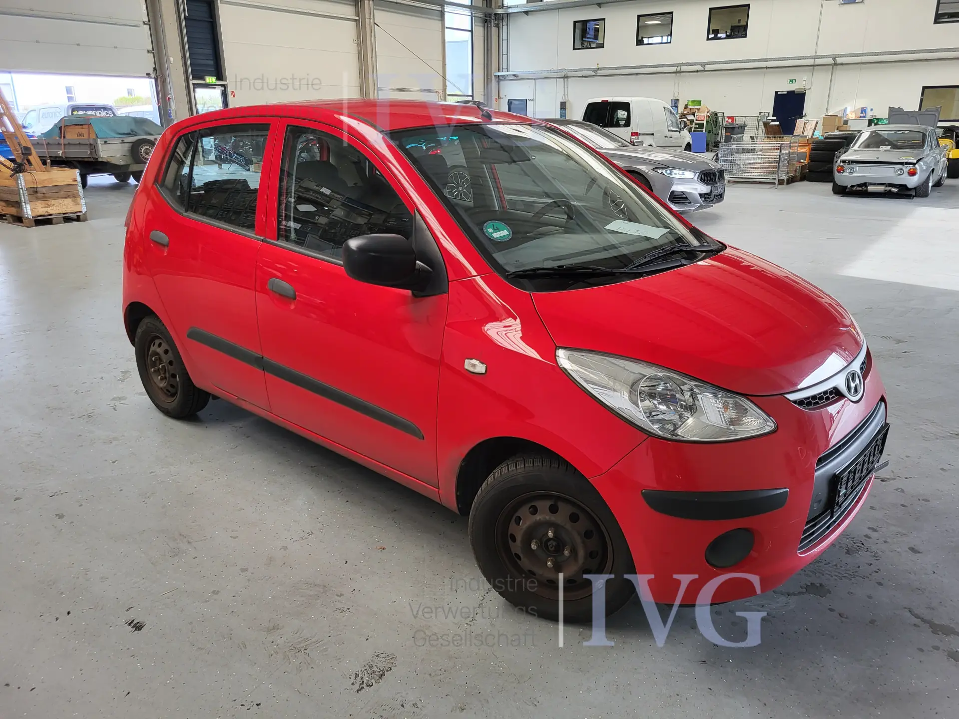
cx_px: 480
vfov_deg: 53.1
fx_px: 720
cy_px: 360
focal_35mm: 26
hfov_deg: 67.3
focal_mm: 5.4
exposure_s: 1/100
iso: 125
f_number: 1.8
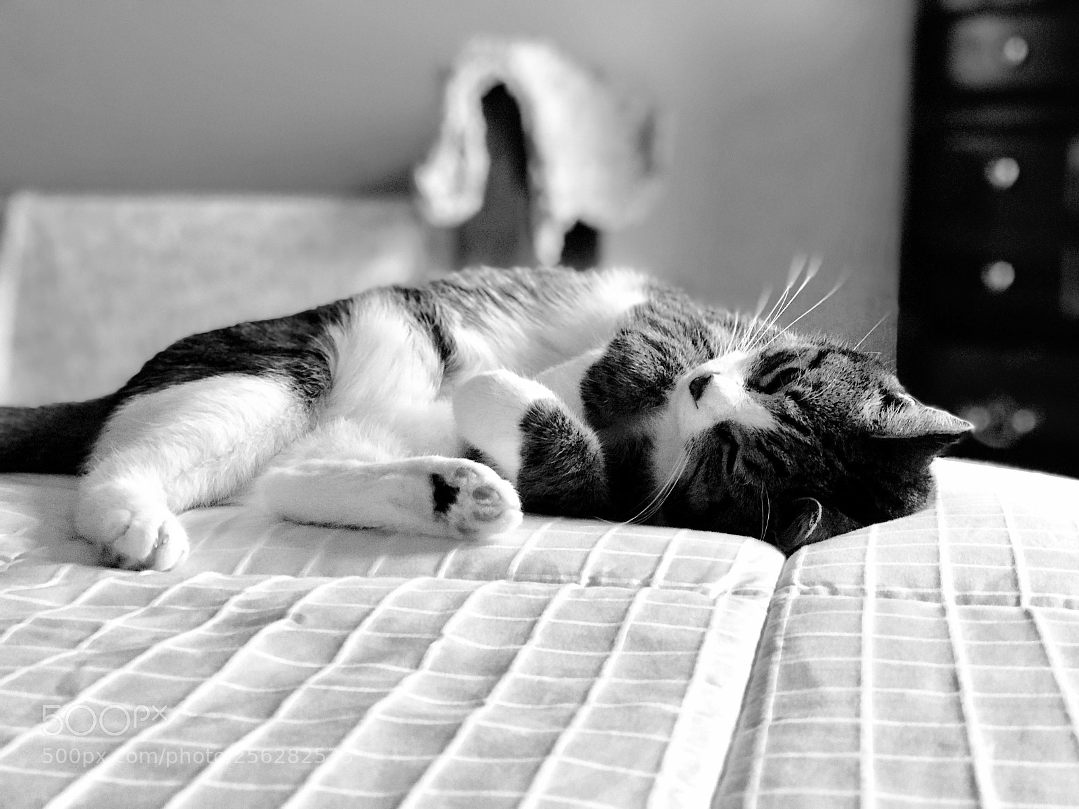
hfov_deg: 33.8
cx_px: 540
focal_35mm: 57
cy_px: 404
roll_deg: -1.0
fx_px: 1777
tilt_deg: -5.2
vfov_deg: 25.7
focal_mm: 6.6
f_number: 2.8
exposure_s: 1/60
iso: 400
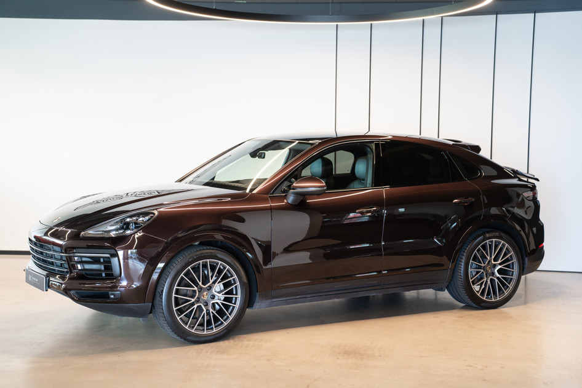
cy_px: 194
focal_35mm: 57
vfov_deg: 23.8
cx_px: 291
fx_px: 922
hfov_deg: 35.0
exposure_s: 1/100
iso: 1000
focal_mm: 57
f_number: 2.8
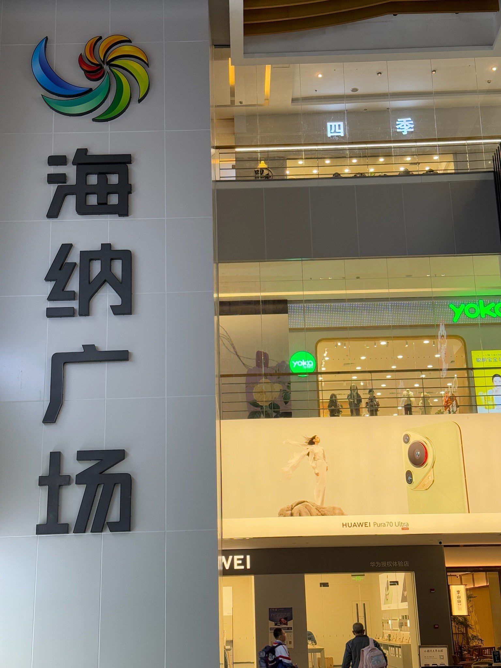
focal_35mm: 48
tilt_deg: +17.2
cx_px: 250
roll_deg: +1.4
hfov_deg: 30.3
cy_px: 334
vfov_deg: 39.7
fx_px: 926
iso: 160
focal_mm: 6.76
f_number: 1.78
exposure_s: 1/100
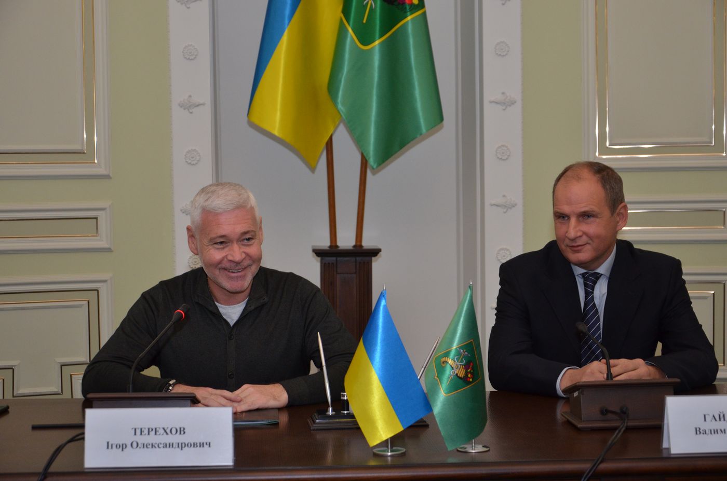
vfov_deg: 20.1
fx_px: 1360
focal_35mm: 68
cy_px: 240
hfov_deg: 29.9
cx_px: 364
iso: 800
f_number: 4.8
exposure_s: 1/250
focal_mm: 45
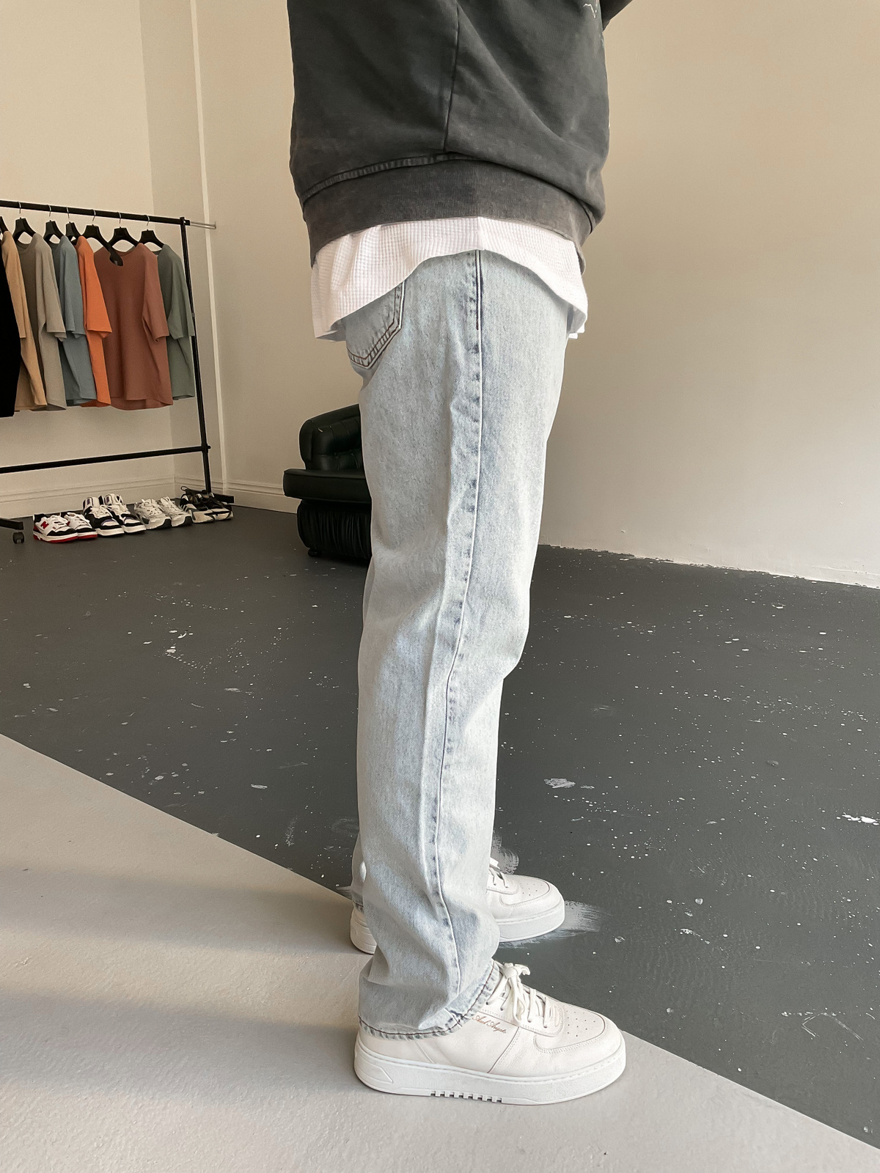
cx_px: 440
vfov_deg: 61.7
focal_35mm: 29
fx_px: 983
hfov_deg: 48.2
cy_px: 586
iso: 64
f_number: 1.8
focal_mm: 3
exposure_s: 1/115
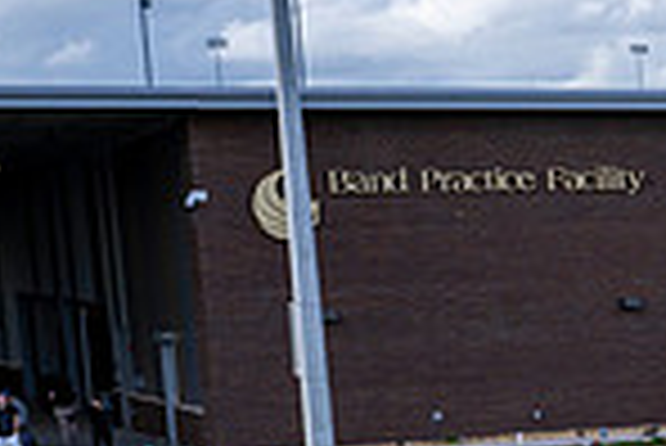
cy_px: 755
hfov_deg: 12.9
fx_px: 2685
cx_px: 1179
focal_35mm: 145
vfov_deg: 9.1
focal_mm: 37
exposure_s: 1/1250
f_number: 2.8
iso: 125
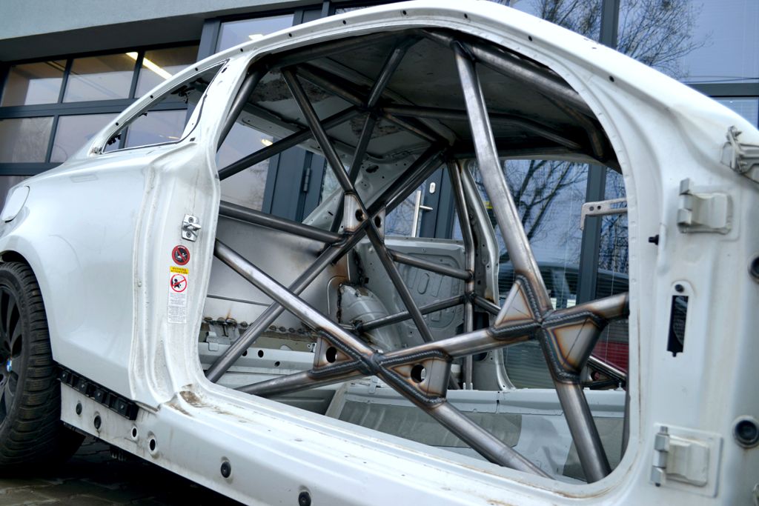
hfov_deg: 61.9
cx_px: 380
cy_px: 253
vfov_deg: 43.6
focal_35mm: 30
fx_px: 633
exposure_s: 1/125
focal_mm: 20
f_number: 5.6
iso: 140
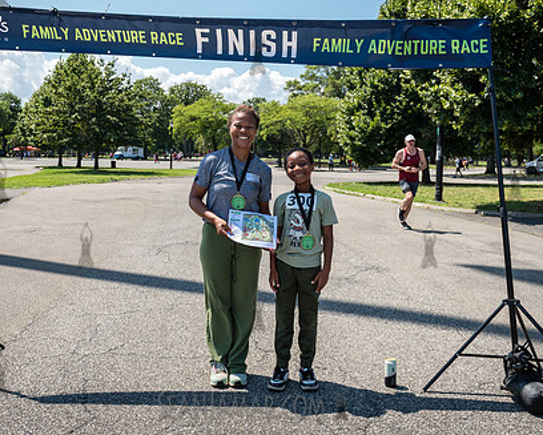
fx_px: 579
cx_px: 257
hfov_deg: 50.2
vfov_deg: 41.1
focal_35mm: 36
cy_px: 180
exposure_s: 1/2000
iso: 400
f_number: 4.5
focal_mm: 27
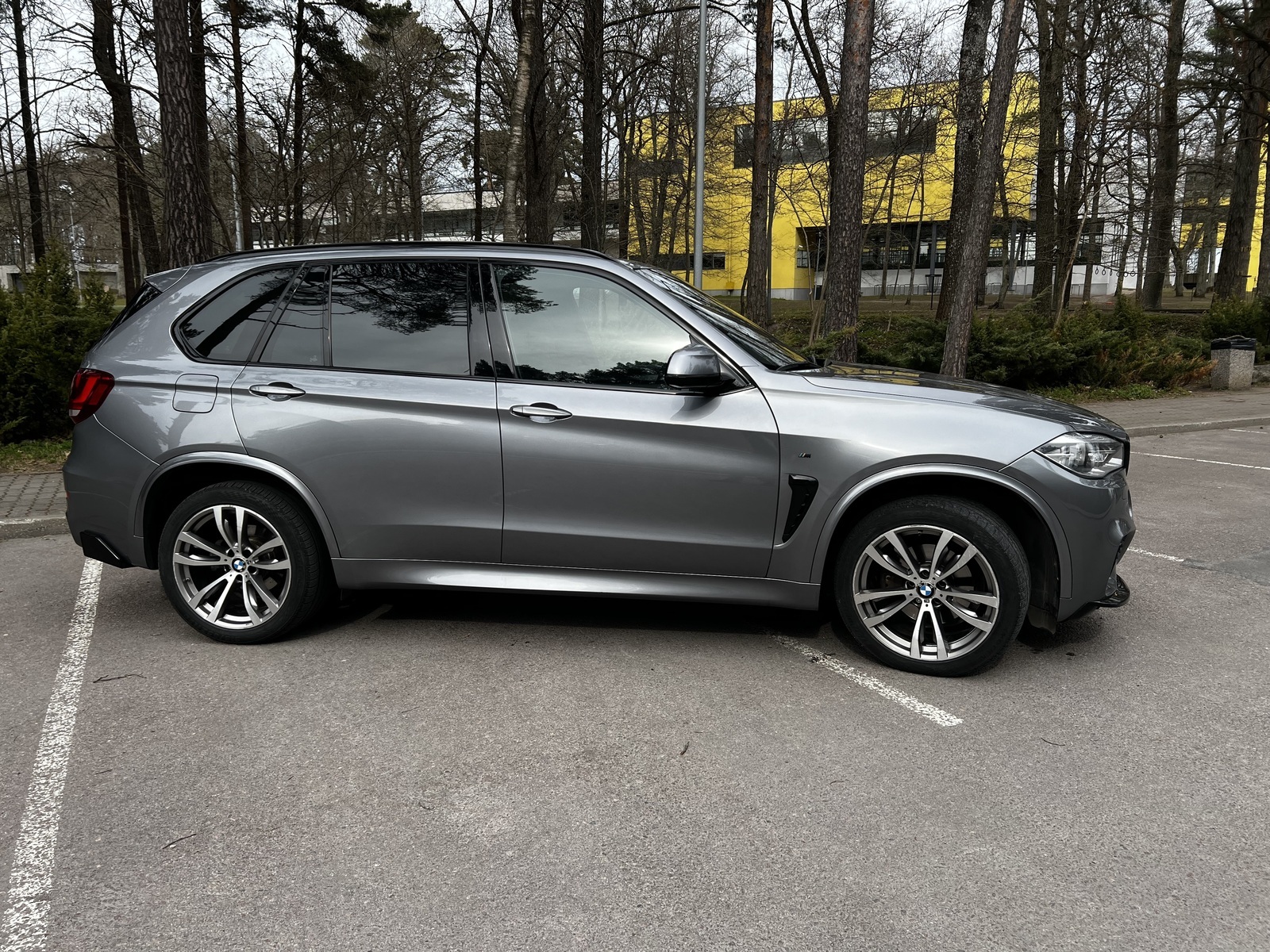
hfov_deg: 67.3
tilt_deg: -11.0
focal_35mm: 26
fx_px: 954
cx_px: 635
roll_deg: +0.5
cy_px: 476
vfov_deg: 53.1
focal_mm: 5.7
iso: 50
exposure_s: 1/1089
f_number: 1.5
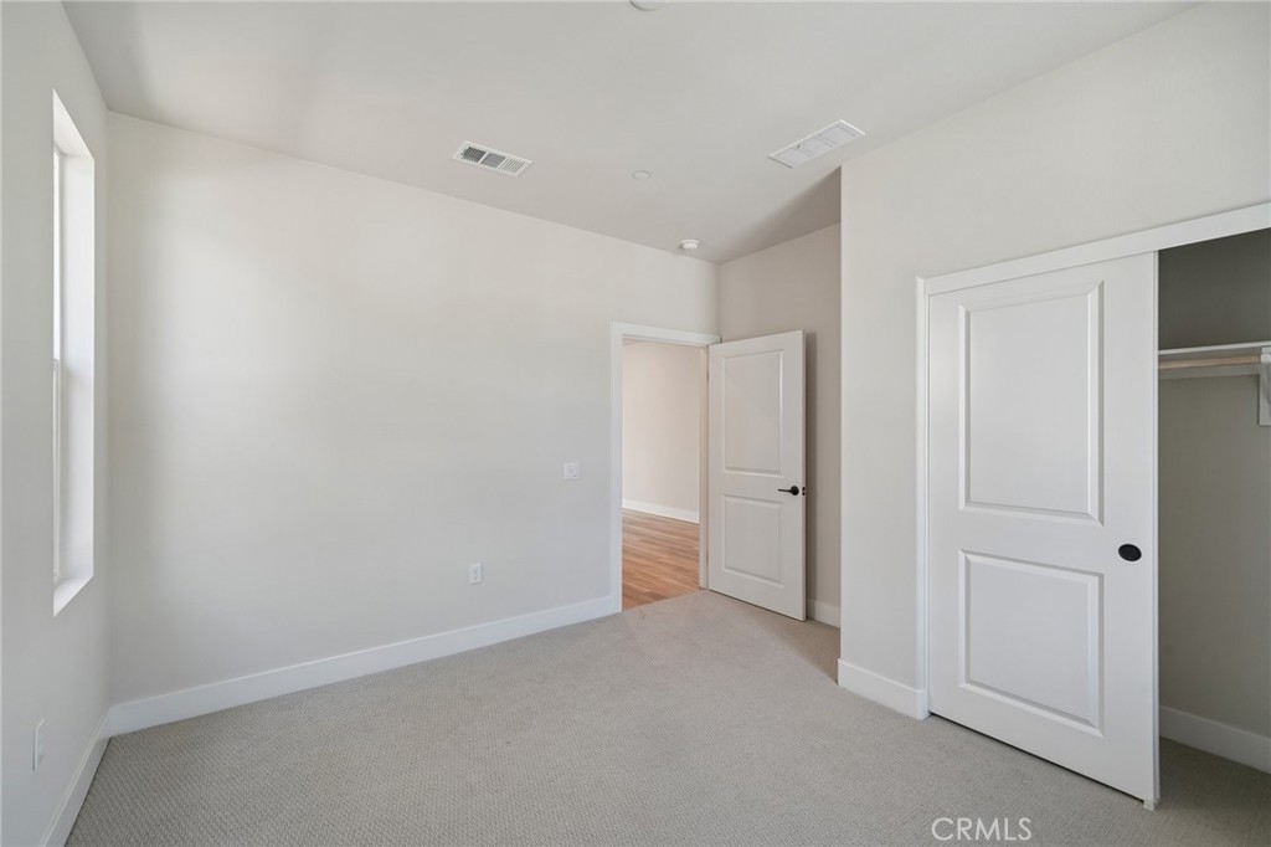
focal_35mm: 15
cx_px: 636
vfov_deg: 77.3
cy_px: 424
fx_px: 529
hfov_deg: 100.4
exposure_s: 1/25
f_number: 8
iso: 400
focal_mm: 15
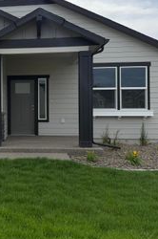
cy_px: 102
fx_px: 330
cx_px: -10
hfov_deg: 25.3
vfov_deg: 39.6
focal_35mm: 50
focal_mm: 6.76
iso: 100
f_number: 1.78
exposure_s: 1/6711
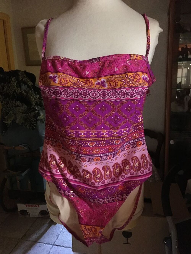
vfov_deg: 61.7
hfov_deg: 48.2
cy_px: 127
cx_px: 96
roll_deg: +2.8
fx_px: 213
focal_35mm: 29
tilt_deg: -14.1
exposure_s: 1/17
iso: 1000
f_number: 2.2
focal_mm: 4.15
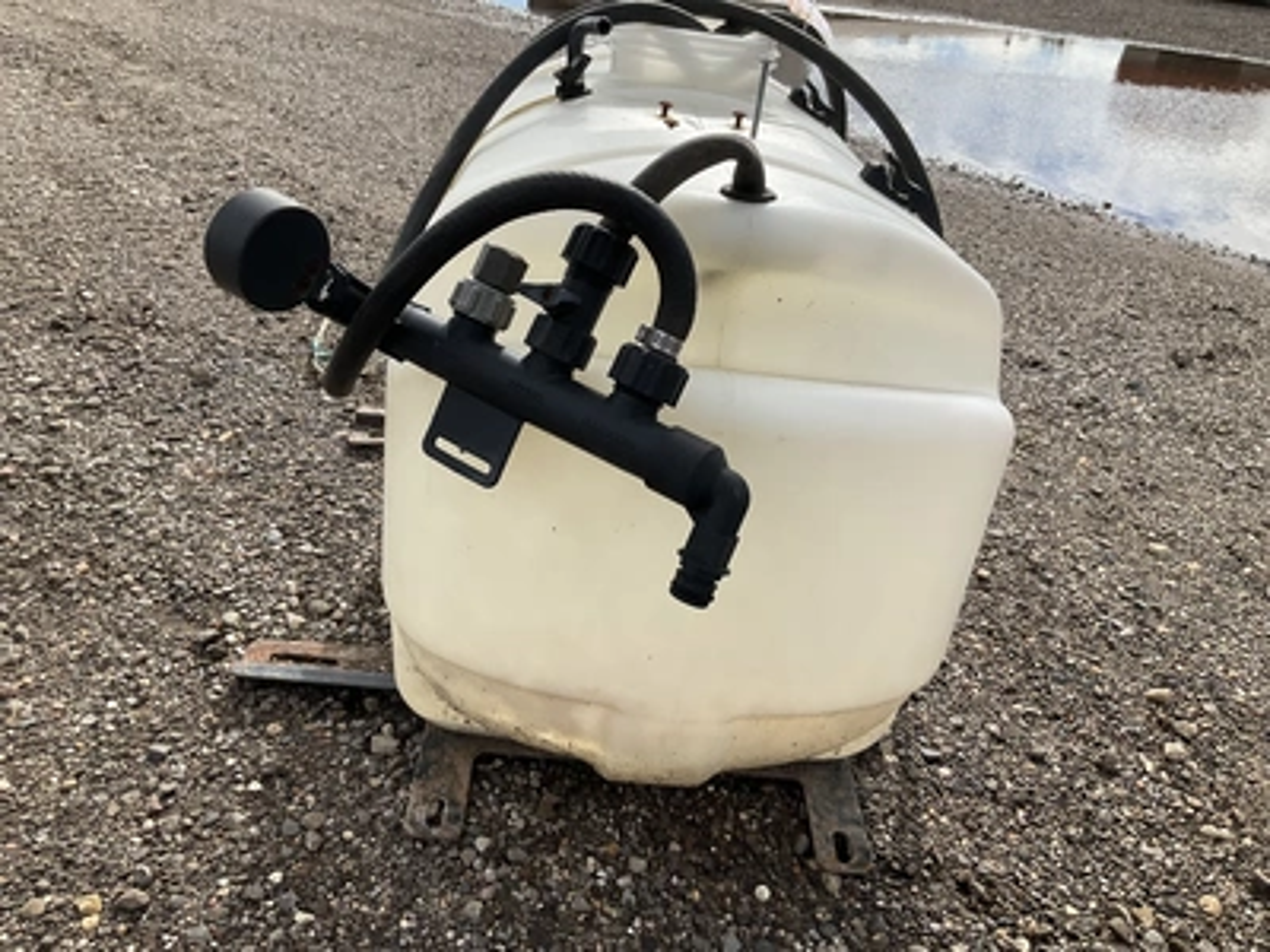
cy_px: 476
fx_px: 1064
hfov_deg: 61.7
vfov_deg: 48.2
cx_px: 635
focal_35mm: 29
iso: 25
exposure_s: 1/1577
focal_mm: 3
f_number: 1.8
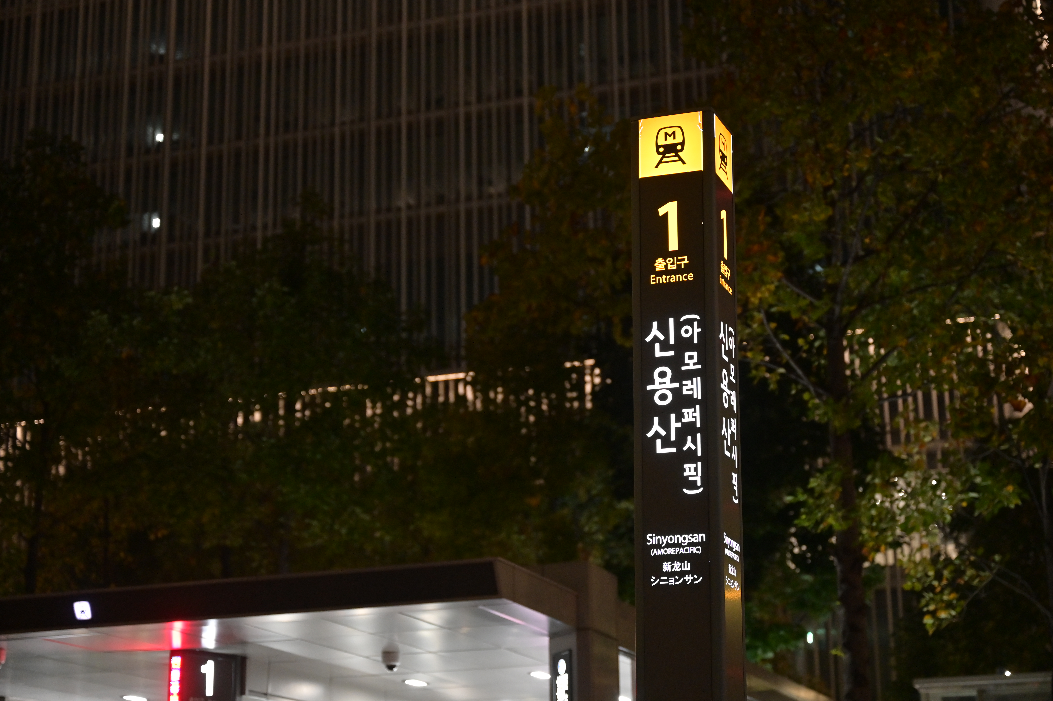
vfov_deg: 21.9
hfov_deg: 32.4
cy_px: 351
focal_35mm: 62
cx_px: 540
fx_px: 1812
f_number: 2.8
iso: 3200
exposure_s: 1/125
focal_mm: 60
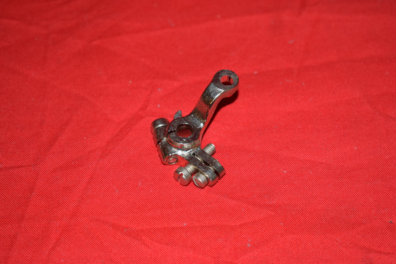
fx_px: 908
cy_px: 132
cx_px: 198
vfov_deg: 16.6
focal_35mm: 82
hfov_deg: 24.6
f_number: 5.6
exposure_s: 1/160
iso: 640
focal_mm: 55
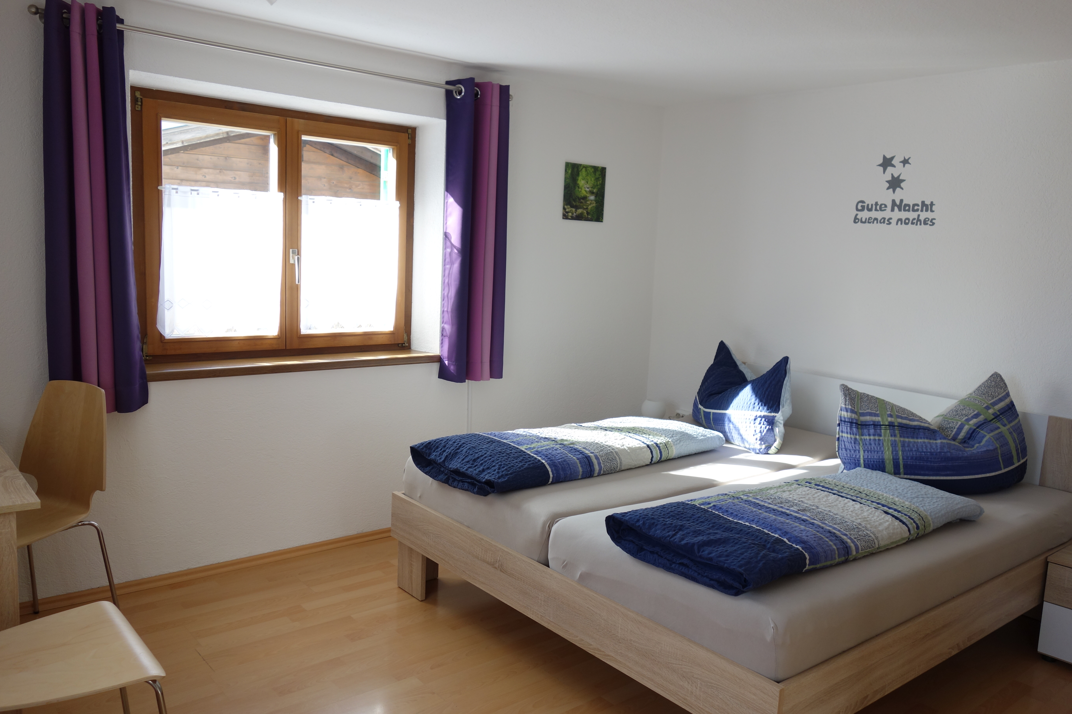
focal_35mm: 28
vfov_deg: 46.4
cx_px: 536
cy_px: 357
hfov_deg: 65.5
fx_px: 834
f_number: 3.5
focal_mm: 10.4
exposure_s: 1/100
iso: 125
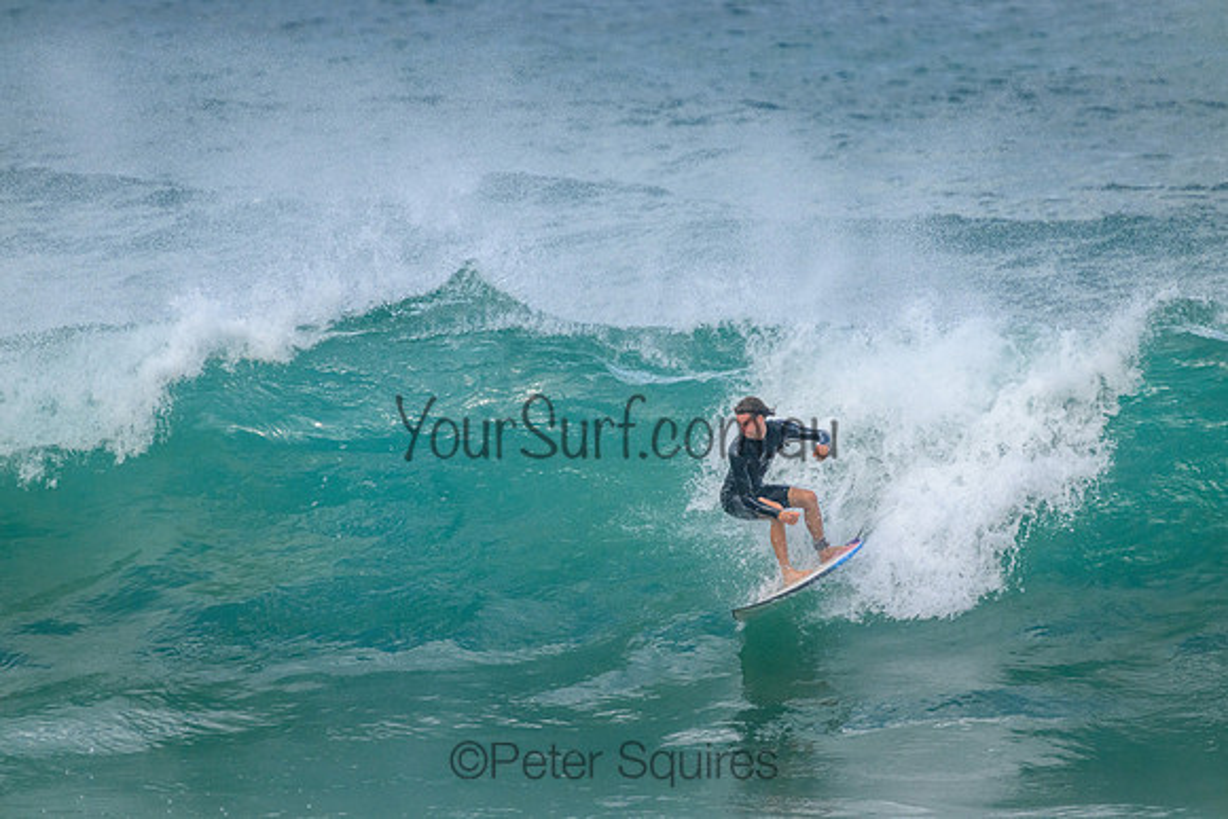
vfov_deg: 1.7
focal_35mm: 800
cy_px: 410
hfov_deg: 2.6
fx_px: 27294
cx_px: 614
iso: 1400
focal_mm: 800
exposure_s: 1/2000
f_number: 11
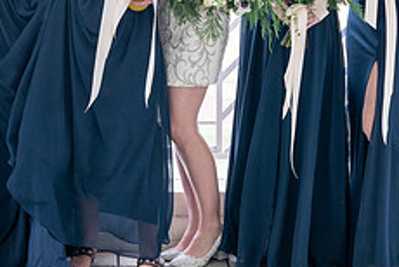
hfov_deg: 21.3
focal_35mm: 95
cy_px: 0
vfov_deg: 14.2
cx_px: 130
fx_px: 1054
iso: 200
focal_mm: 35
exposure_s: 1/250
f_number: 4
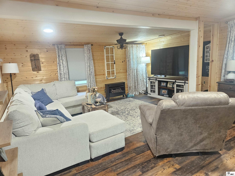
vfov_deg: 58.9
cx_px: 118
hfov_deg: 73.9
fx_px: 156
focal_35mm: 23
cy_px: 88
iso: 640
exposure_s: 1/24
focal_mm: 5.4
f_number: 1.8
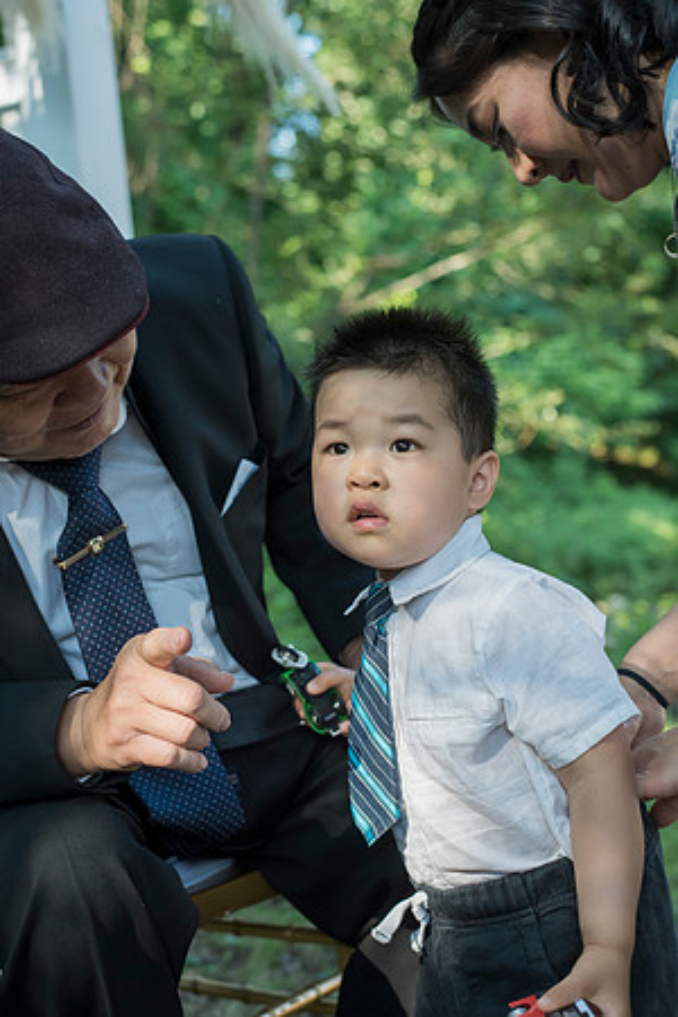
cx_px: 339
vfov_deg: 39.6
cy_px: 508
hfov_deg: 27.0
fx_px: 1412
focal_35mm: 50
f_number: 4
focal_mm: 50
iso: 1000
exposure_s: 1/800
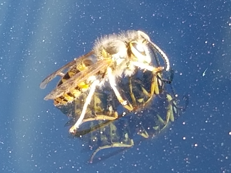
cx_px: 109
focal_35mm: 28
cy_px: 82
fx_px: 187
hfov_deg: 63.4
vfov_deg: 49.7
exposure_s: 1/207
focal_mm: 4.25
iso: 50
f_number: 1.7
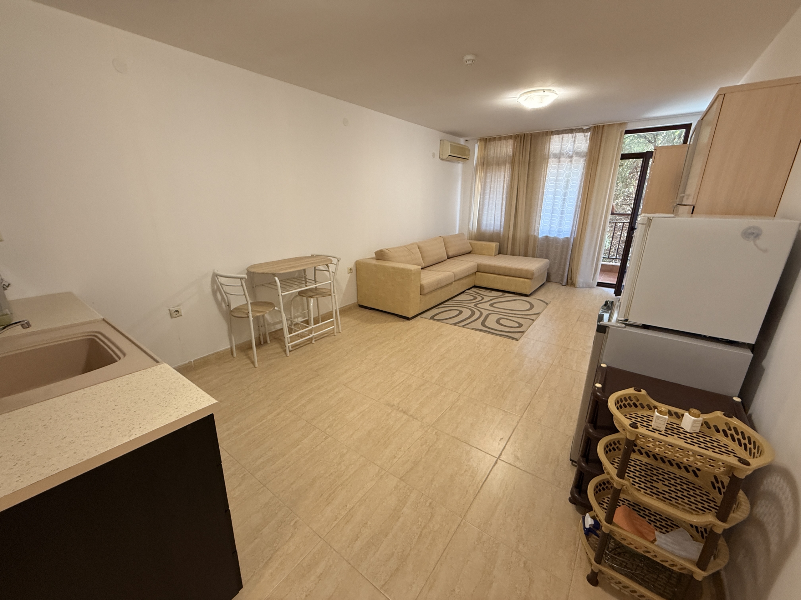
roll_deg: -0.1
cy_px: 300
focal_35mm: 14
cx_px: 400
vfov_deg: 85.7
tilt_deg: -16.5
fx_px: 324
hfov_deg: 102.1
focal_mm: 2.22
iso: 200
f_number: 2.2
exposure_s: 1/50
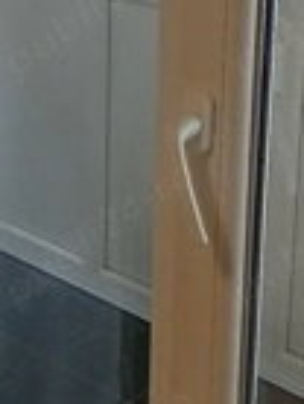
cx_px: 158
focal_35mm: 78
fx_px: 911
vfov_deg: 24.3
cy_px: 38
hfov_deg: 19.0
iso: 100
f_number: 1.8
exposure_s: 1/50.3
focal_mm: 3.84
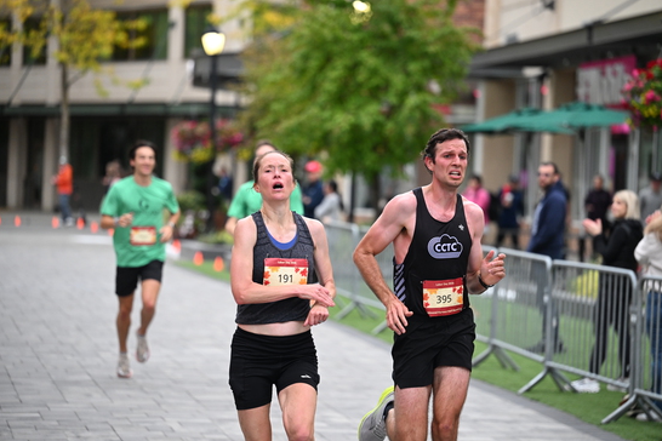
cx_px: 332
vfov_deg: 10.5
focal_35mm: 131
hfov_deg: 15.6
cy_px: 221
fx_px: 2409
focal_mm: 130
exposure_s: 1/1250
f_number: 2.8
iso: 1600
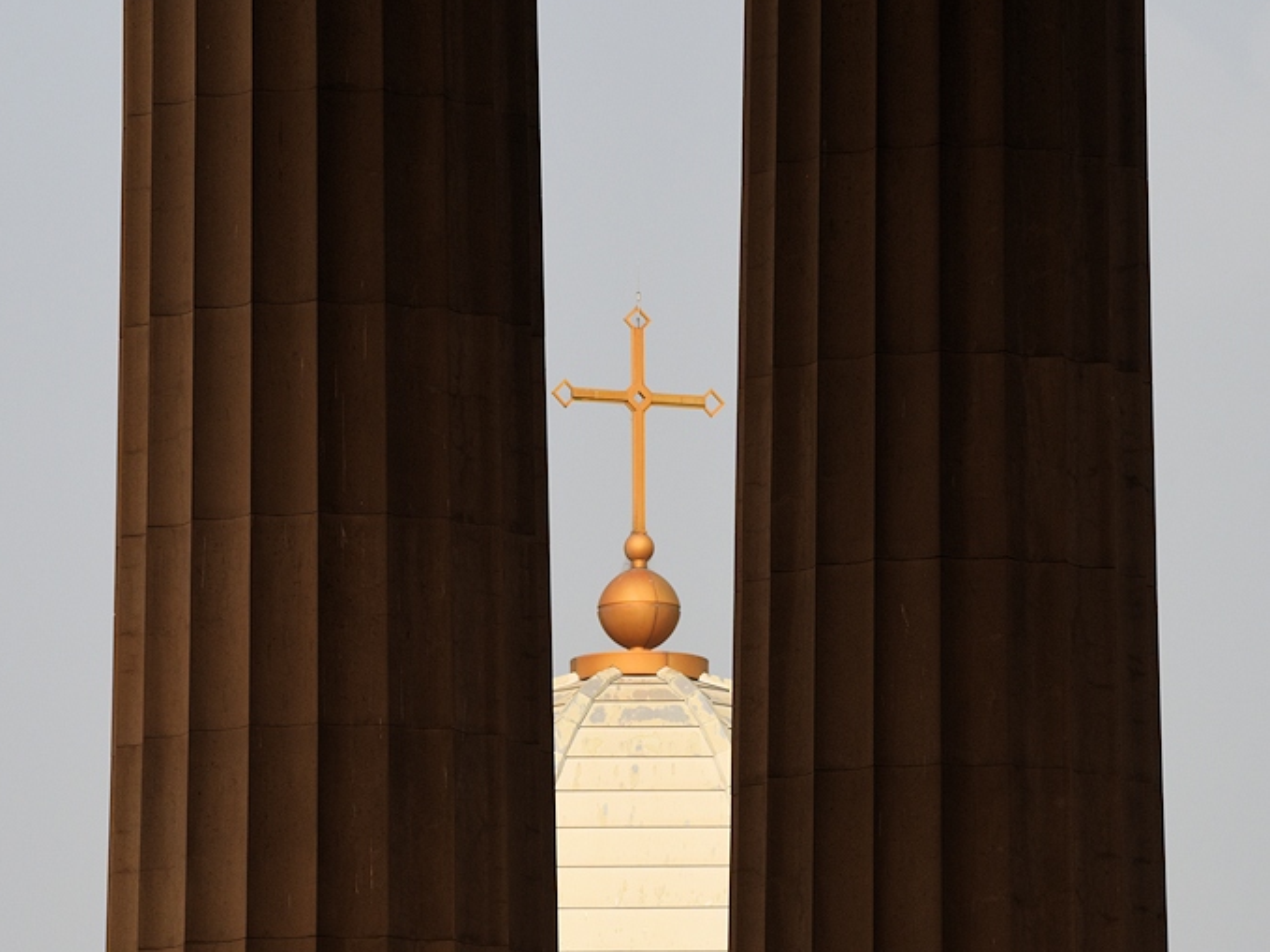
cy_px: 862
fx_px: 10638
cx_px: 633
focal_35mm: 290
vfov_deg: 5.1
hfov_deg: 6.8
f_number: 8
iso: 320
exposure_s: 1/1000
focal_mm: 200
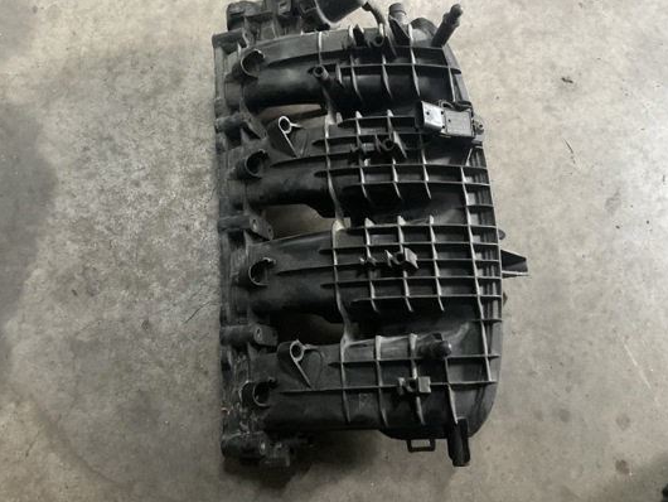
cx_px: 300
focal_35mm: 35
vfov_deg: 40.7
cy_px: 219
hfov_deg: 52.5
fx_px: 676
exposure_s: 1/25
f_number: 1.8
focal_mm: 3
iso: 500
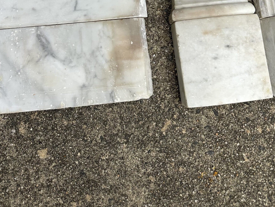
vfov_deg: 37.4
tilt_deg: -78.9
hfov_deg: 52.6
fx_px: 278
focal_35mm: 35
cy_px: 12
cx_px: 133
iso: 80
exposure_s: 1/5525
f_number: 1.78
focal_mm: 6.86
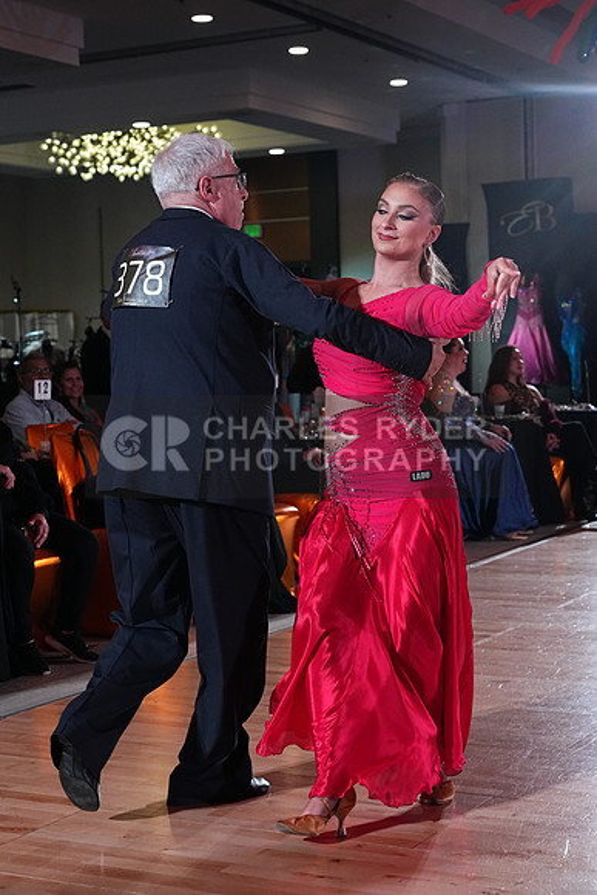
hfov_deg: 22.3
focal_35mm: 61
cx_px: 298
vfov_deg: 32.9
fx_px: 1516
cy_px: 448
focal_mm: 61
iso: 5000
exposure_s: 1/400
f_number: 5.6
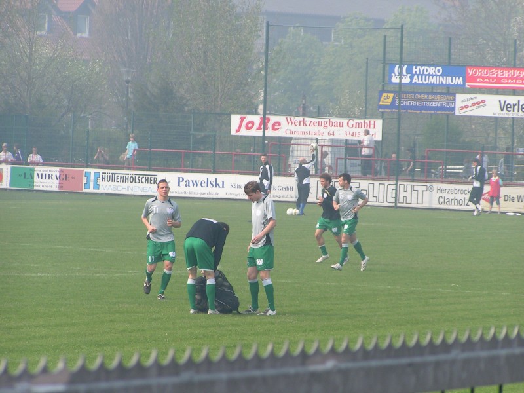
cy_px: 196
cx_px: 262
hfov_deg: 8.0
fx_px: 3739
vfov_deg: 6.0
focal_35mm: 247
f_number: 5
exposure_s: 1/400
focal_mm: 37.8
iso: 50
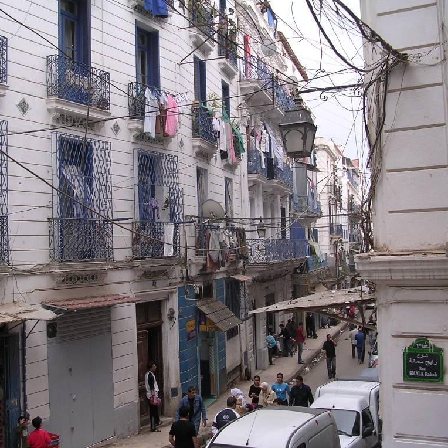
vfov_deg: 37.6
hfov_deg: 37.5
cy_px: 223
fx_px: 659
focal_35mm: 45
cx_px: 208
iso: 100
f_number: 2.8
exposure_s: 1/154
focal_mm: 5.8
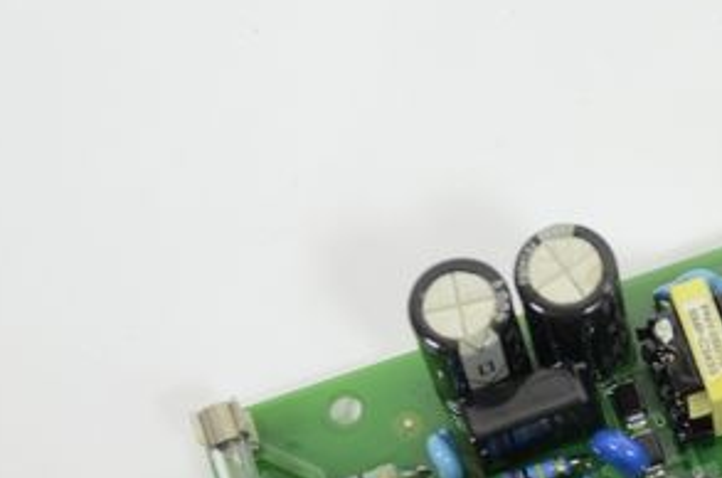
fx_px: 2762
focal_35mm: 138
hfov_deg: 14.4
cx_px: 894
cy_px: 429
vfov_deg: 9.8
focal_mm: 30
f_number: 4.2
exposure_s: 1/40
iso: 800
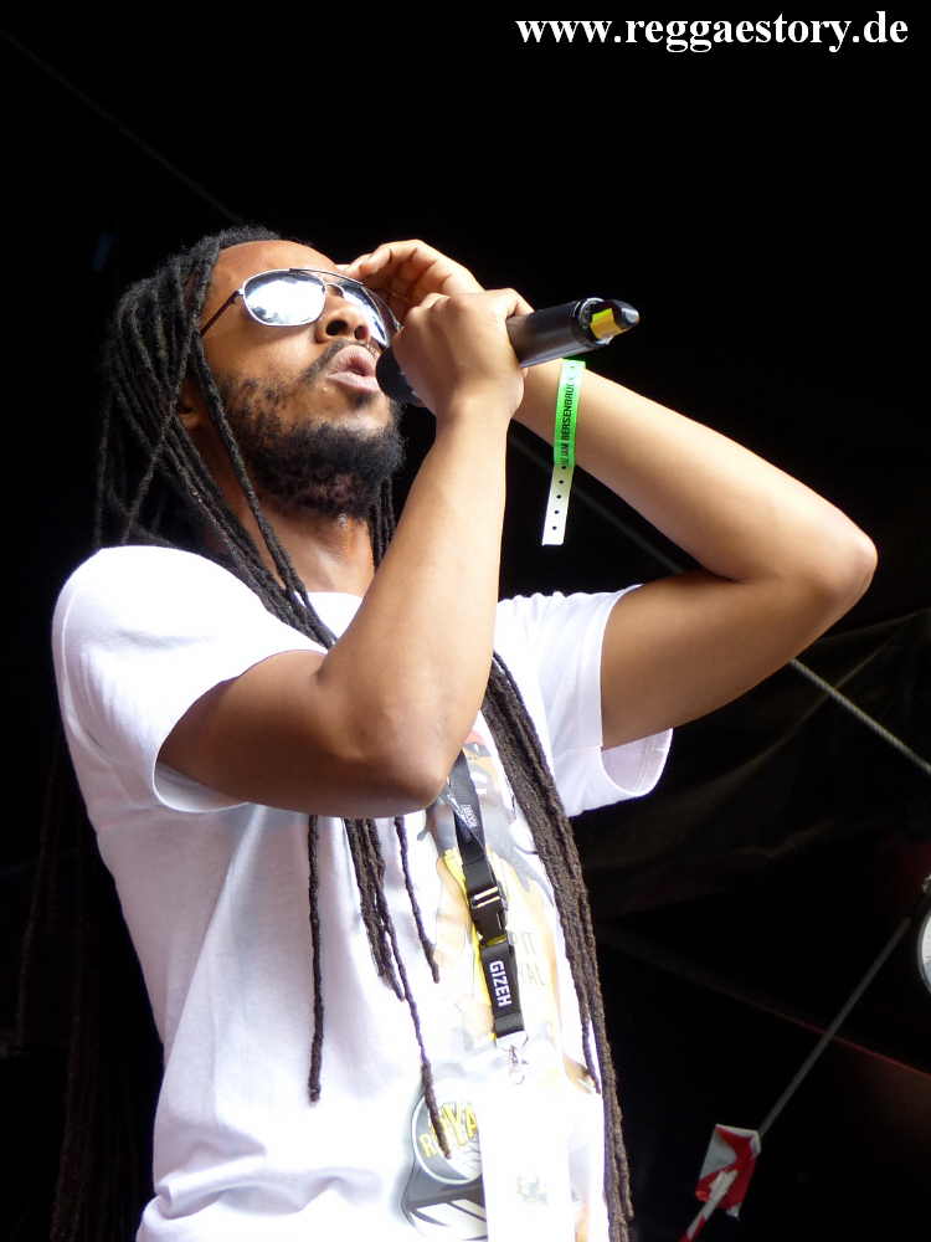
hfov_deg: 13.8
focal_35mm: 107
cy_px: 621
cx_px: 466
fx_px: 3837
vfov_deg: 18.4
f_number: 2.8
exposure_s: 1/160
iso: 160
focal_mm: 19.2
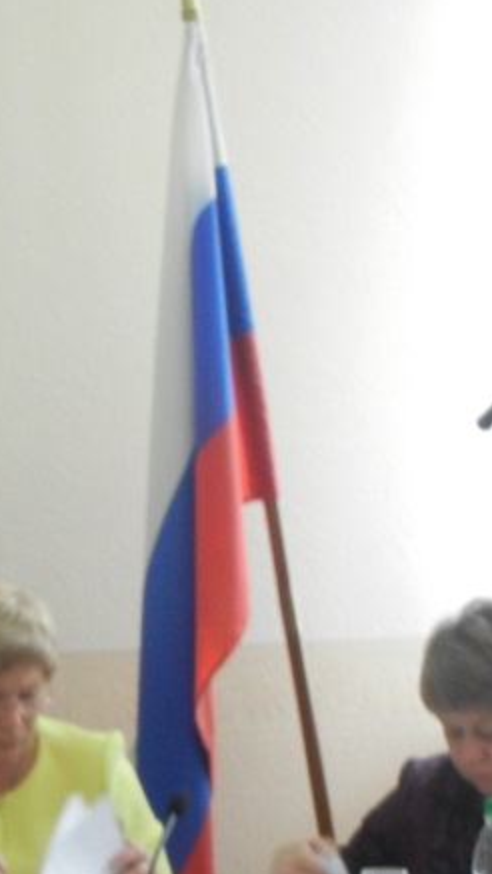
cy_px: 644
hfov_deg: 6.3
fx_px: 4450
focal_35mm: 192
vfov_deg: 11.2
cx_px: -198
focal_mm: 13.9
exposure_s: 1/30
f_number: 4.3
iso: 348
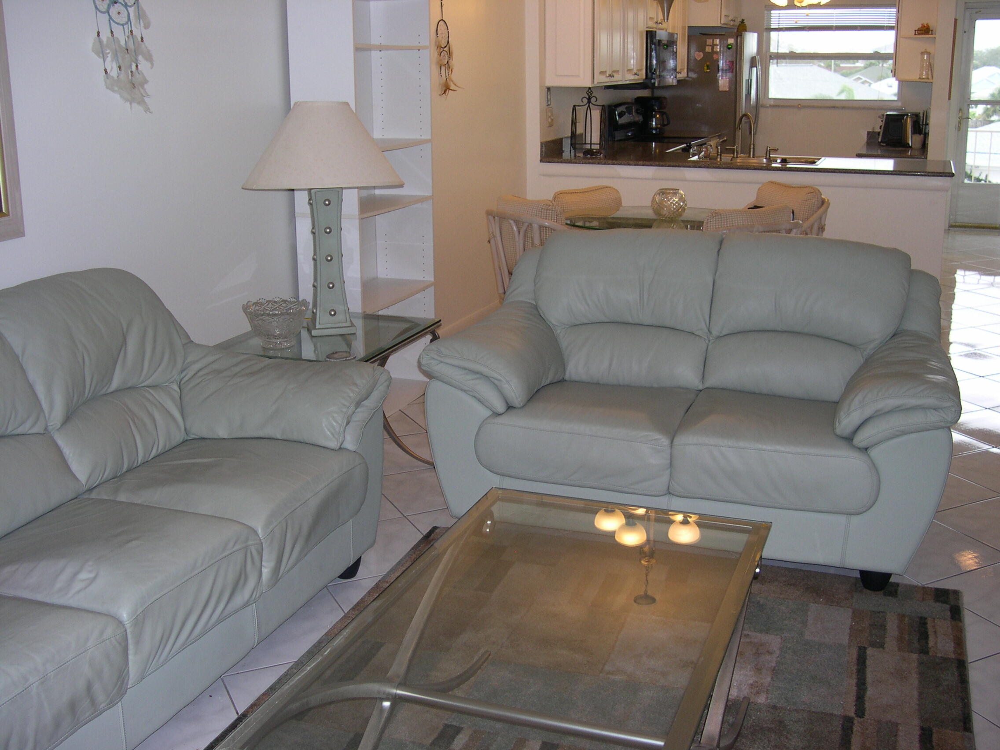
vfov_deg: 37.7
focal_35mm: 38
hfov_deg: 49.0
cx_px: 500
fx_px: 1098
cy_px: 375
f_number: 2.8
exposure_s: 1/60
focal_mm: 8
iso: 100
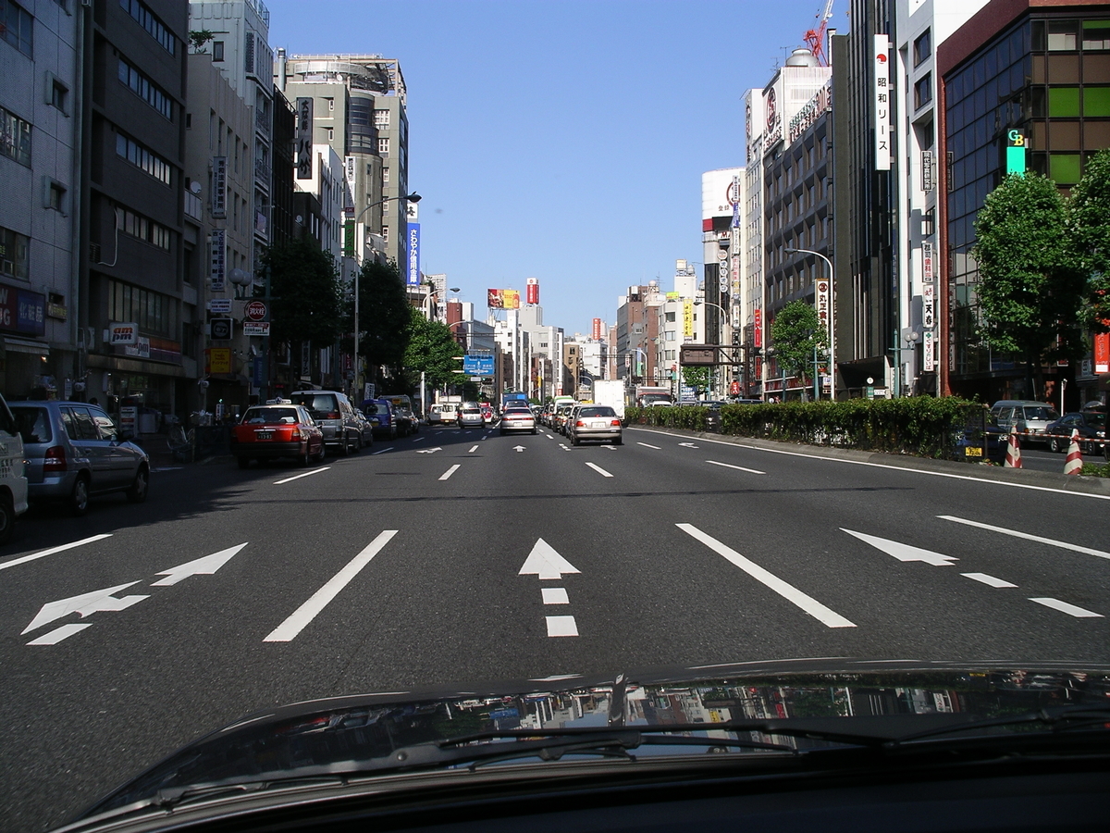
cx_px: 555
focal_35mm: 37
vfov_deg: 38.7
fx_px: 1186
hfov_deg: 50.1
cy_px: 416
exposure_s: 1/445
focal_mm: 7.8
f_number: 5
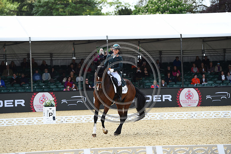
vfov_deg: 8.1
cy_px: 77
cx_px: 116
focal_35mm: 170
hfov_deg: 12.1
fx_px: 1090
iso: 400
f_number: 5
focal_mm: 170
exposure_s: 1/1250
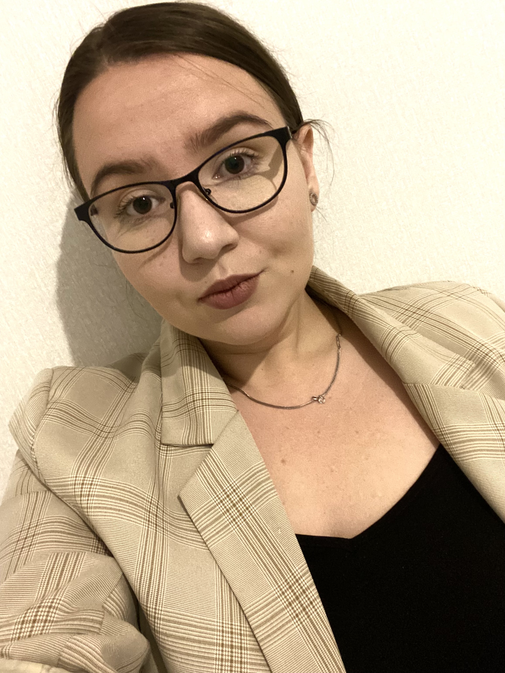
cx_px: 252
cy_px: 336
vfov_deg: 60.0
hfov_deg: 46.8
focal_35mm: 30
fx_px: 584
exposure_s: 1/25
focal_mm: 2.71
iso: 640
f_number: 2.2
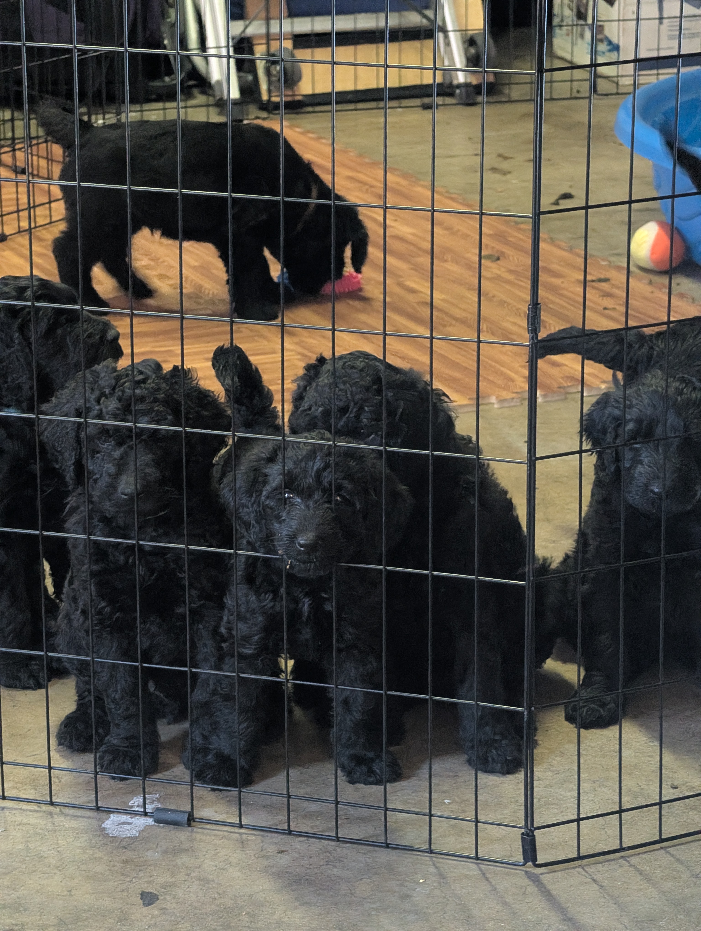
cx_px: 350
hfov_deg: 13.5
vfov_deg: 17.9
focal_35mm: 110
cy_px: 466
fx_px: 2963
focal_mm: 17.91
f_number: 2.8
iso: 1786
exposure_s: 1/40
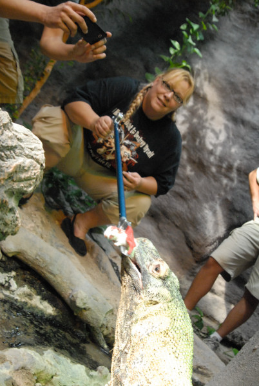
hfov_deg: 32.0
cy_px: 193
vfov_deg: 46.3
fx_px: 452
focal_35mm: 42
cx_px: 130
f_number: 6.3
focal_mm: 28
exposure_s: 1/125
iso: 1600
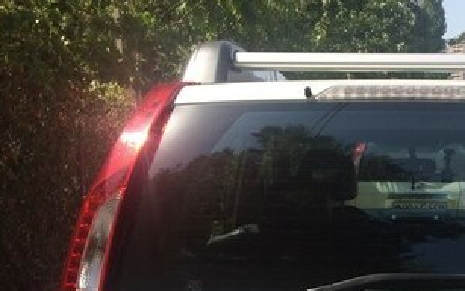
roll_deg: -2.8
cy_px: 343
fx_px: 837
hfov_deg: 30.0
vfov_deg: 18.7
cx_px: 398
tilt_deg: -14.1
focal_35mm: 66
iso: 32
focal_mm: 4.15
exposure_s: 1/1414
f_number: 2.2
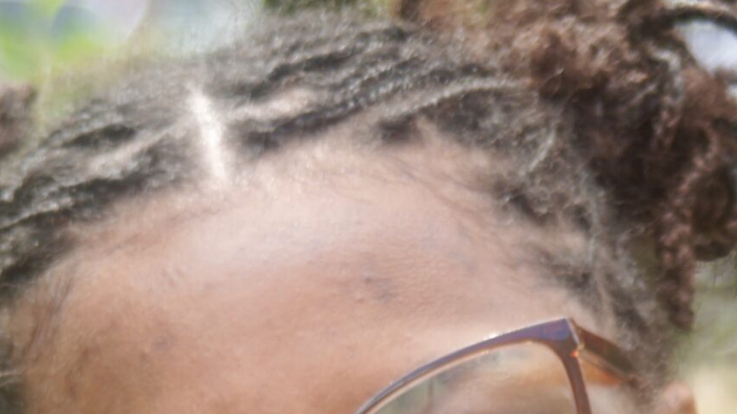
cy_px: 659
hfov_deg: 6.6
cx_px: 580
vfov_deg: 3.7
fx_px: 6408
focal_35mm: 328
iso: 100
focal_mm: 70
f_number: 4.5
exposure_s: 1/80
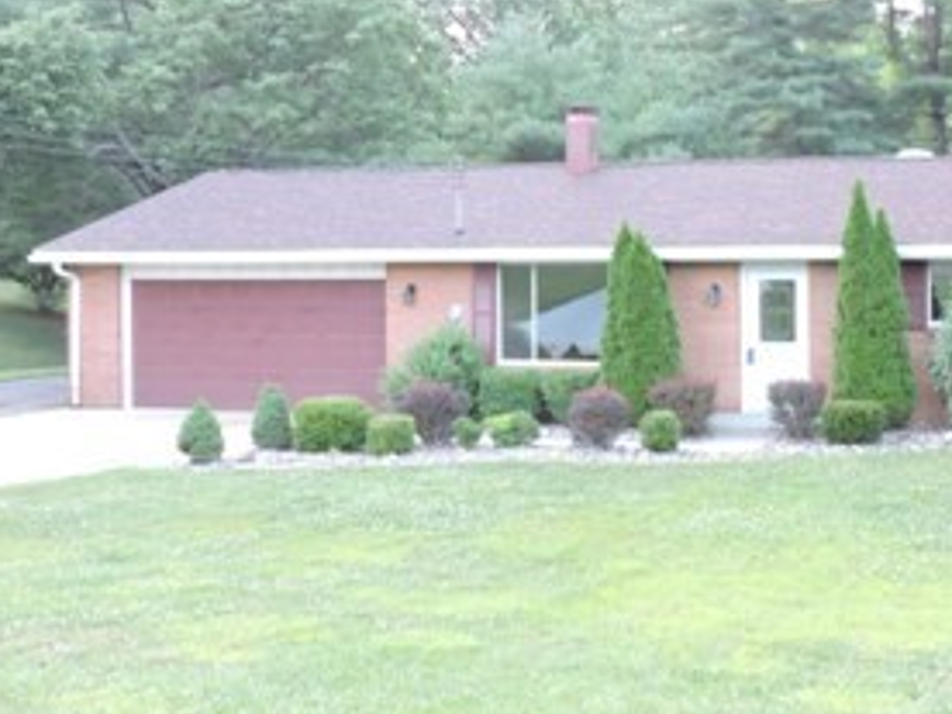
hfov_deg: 29.2
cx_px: 745
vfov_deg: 22.5
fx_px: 1788
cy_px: 228
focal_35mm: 65
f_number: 3.3
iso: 400
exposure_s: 1/30
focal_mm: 7.1
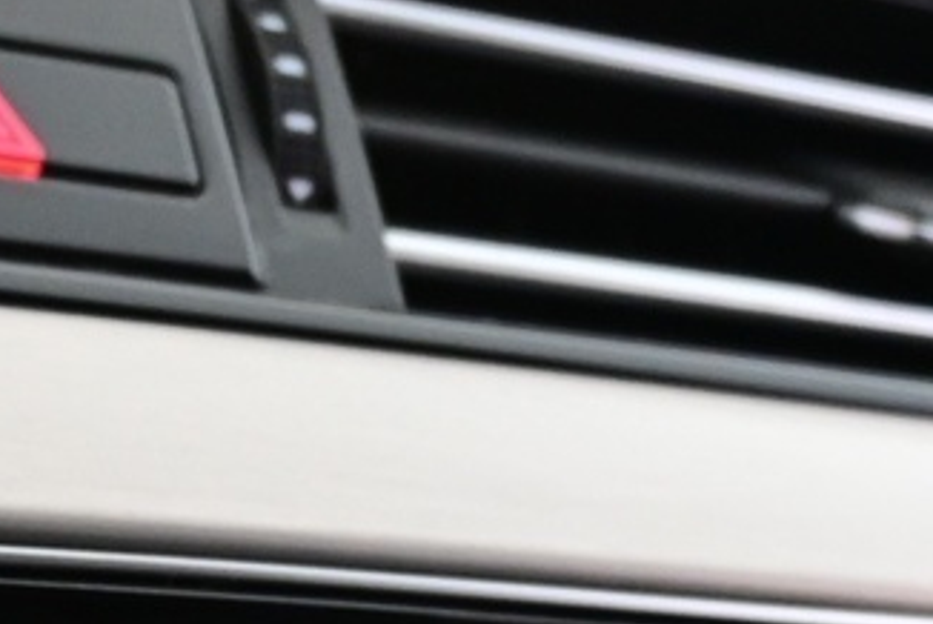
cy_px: 1425
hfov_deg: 14.7
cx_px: 46
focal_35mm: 138
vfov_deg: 9.1
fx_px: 3572
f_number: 3.8
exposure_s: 1/30
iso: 1800
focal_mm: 18.5
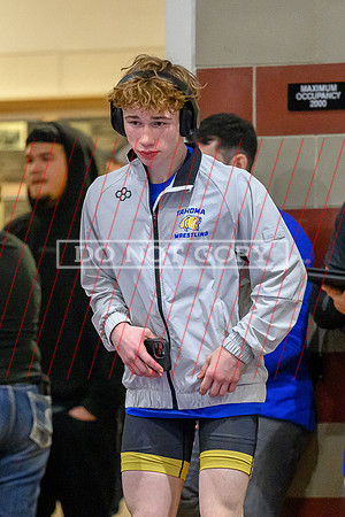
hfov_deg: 3.1
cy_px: 272
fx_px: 6279
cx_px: 132
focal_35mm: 437
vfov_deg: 4.7
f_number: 2.8
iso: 7200
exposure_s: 1/640
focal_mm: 200
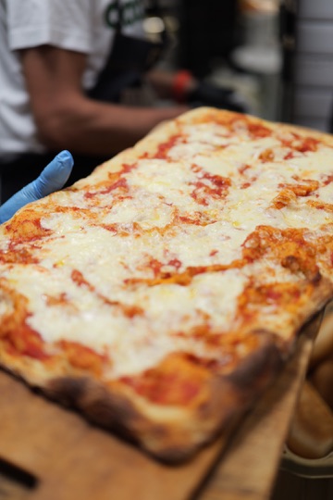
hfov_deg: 27.0
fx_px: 694
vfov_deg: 39.6
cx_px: 166
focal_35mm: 50
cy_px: 250
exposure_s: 1/80
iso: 100
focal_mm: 50
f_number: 1.8
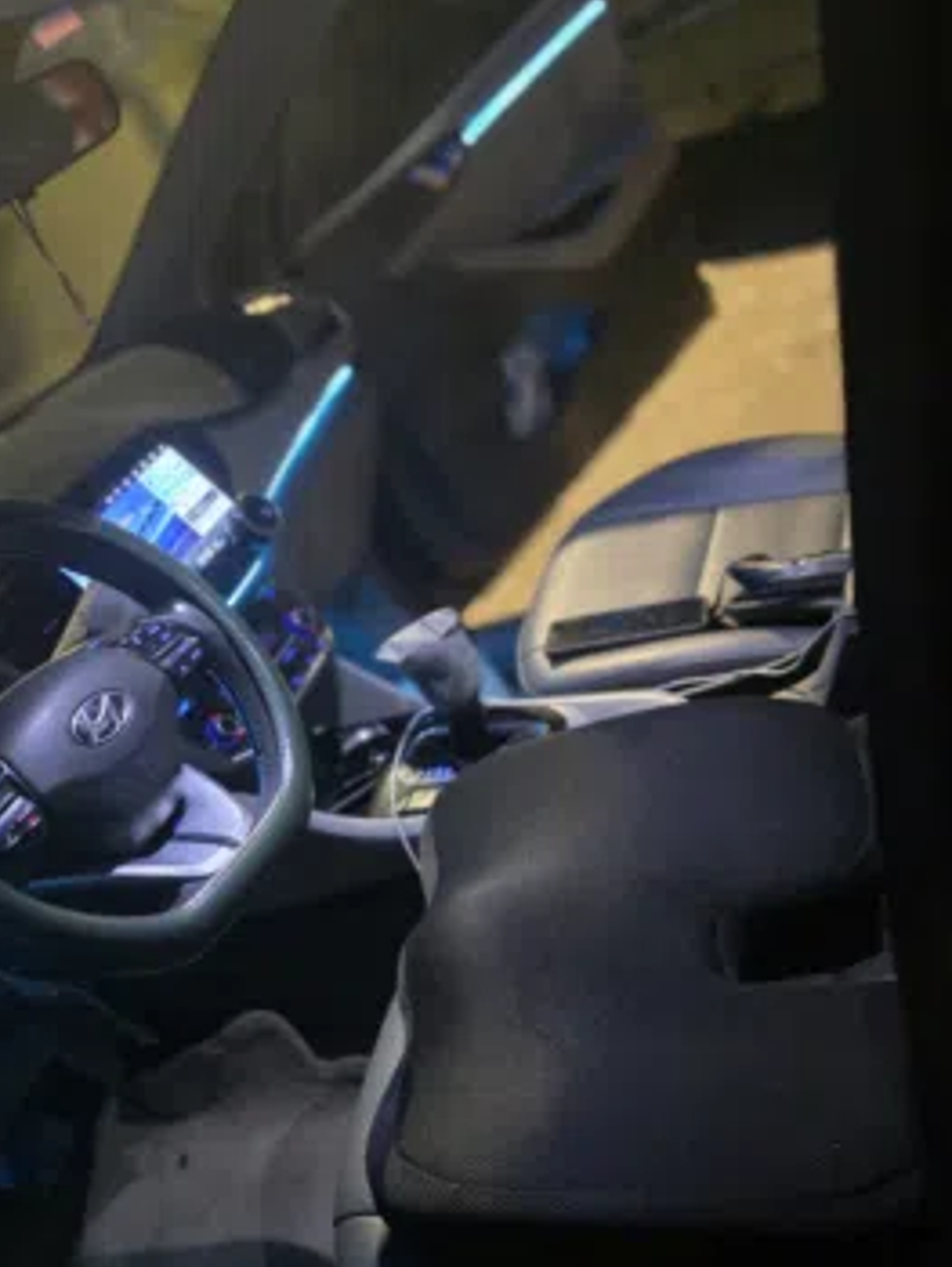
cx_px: 275
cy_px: 729
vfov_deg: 52.4
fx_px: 1282
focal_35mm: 35
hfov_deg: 39.9
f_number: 1.7
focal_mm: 6.3
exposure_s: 1/33.3
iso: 1600
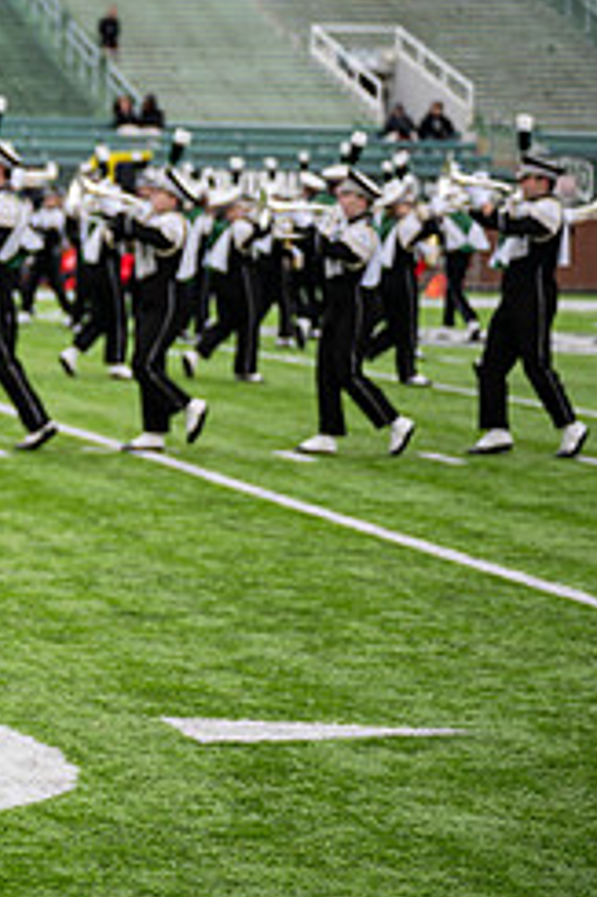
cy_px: 284
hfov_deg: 9.7
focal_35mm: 135
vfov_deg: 15.2
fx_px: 3363
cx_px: -403
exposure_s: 1/500
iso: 160
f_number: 2.8
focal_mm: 57
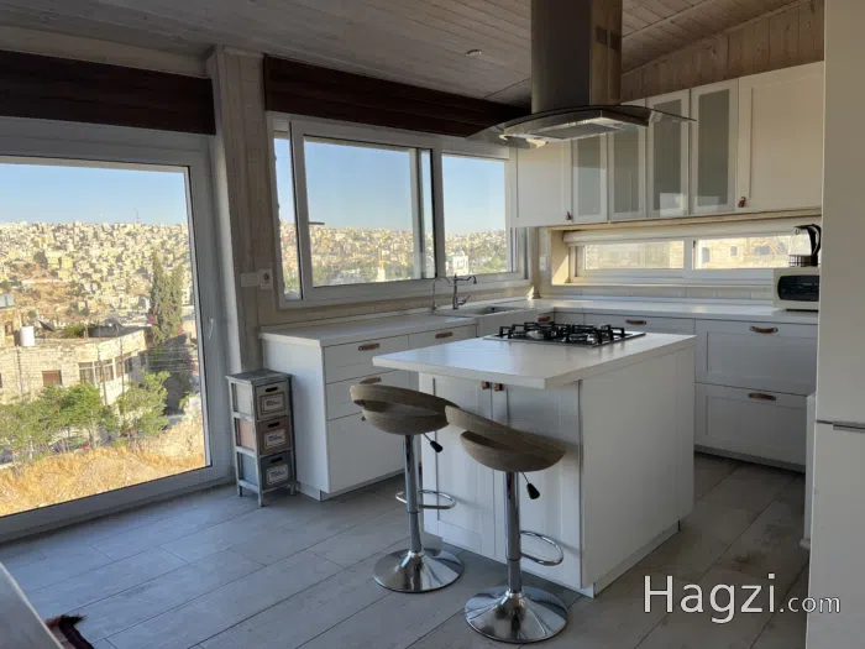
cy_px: 324
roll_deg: +2.4
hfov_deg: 67.3
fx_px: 650
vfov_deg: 53.1
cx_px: 432
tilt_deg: -4.8
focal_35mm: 26
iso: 50
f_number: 1.6
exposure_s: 1/563
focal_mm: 5.1
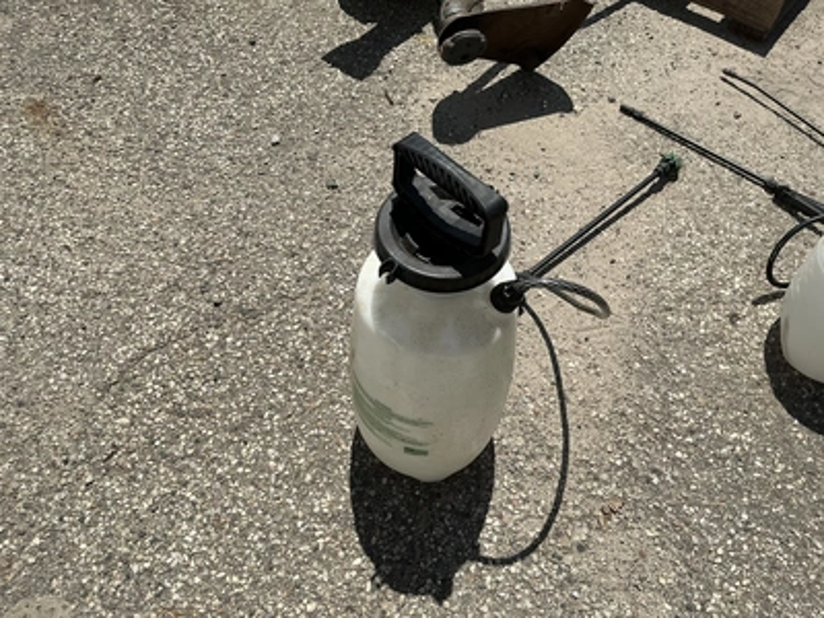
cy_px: 309
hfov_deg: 63.4
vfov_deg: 49.7
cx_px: 412
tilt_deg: -55.0
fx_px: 667
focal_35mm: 28
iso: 25
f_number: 1.8
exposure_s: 1/3322
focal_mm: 3
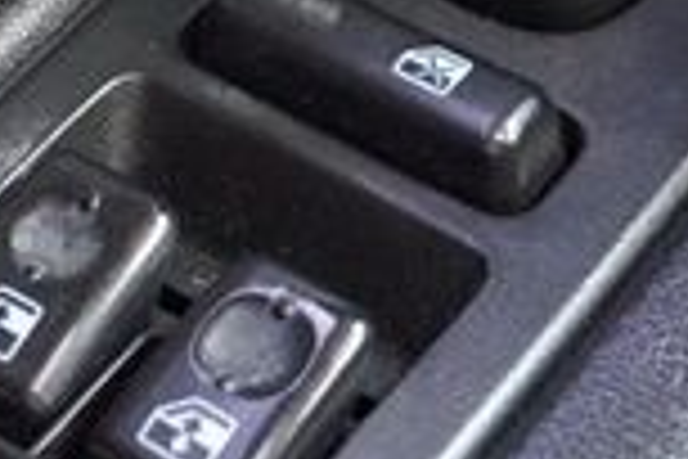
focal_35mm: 144
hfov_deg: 14.2
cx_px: 148
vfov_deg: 9.5
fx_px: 2753
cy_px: 414
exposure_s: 1/50
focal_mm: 23
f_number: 4
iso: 3200
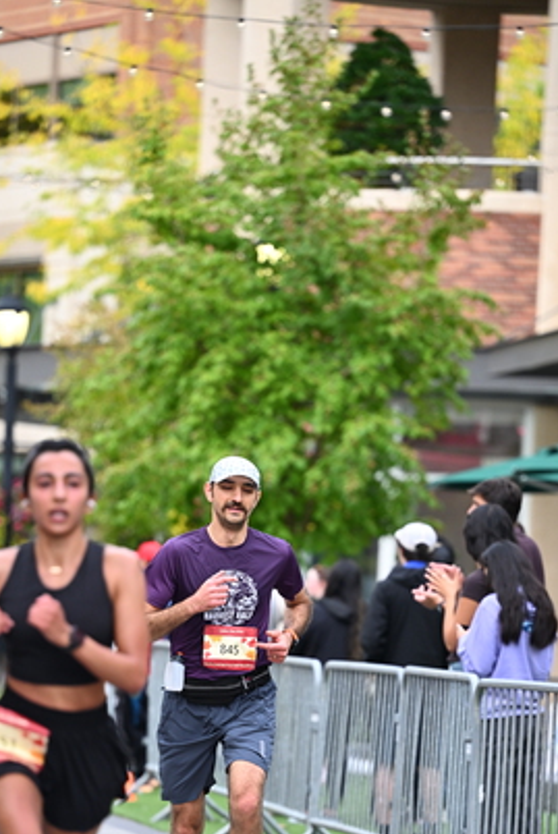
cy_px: 568
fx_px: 4754
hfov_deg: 6.7
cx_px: 271
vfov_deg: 10.0
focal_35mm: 205
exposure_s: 1/1600
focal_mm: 150
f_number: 2.8
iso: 1000
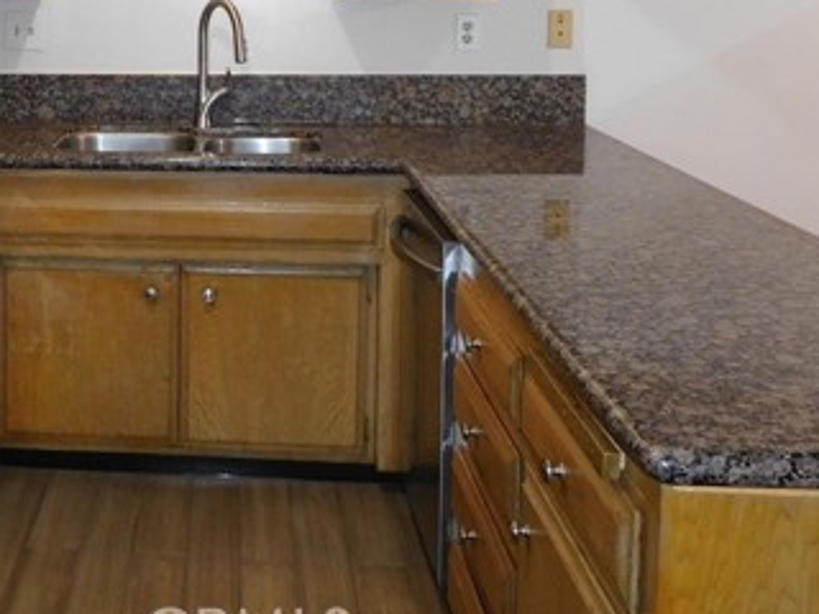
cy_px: 54
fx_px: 1183
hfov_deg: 36.1
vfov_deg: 28.0
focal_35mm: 50
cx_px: 100
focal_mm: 4.5
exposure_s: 1/30
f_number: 3.4
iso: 320
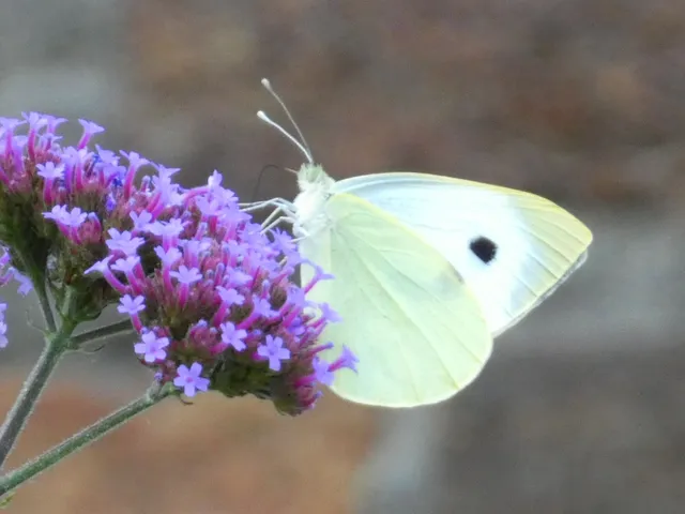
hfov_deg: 2.9
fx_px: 13476
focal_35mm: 681
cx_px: 342
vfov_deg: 2.2
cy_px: 257
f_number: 5.6
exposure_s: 1/100
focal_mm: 121.9
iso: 500
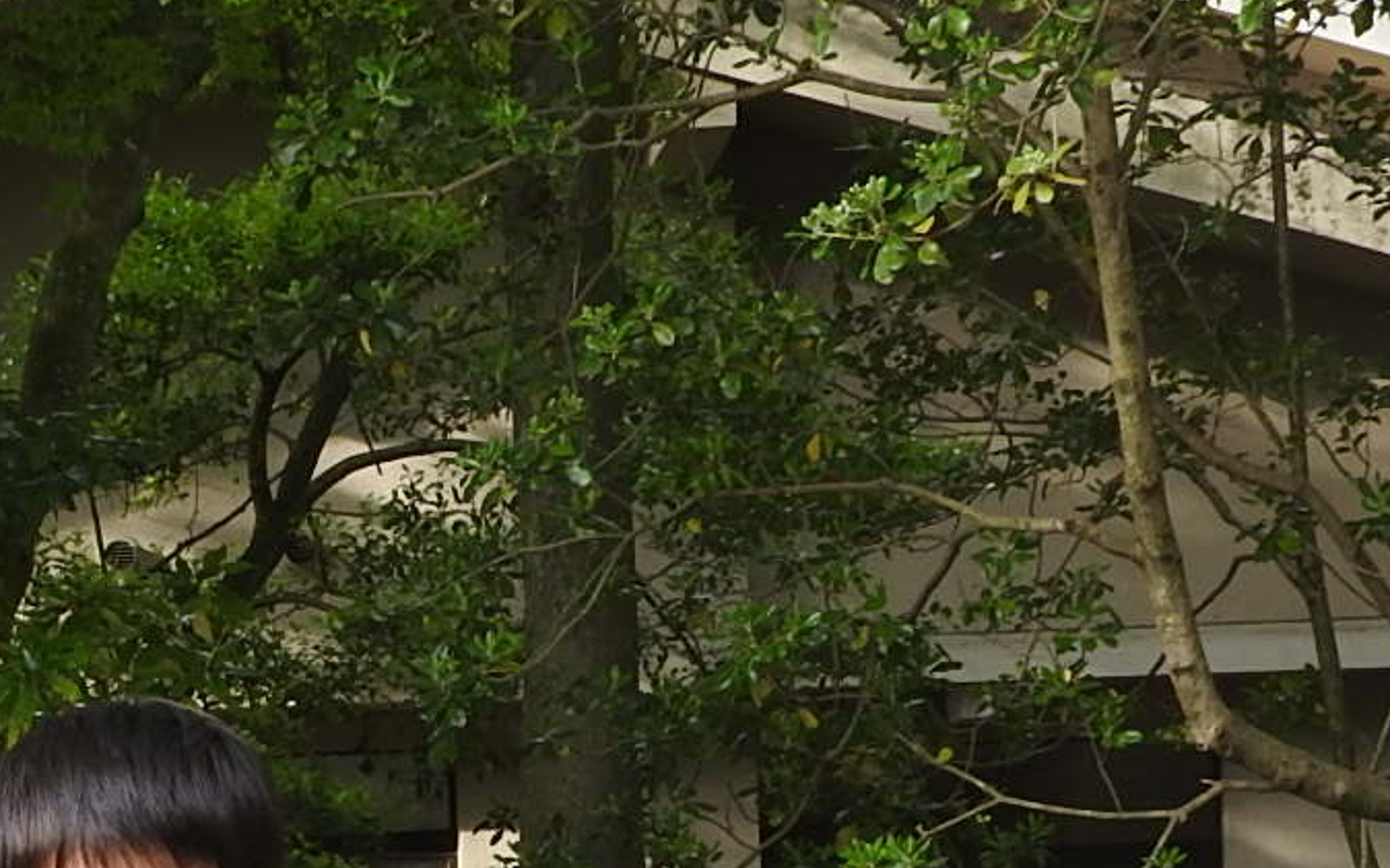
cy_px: 1429
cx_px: 223
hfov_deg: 16.5
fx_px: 4734
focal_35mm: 125
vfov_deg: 10.0
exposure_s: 1/100
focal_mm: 6.3
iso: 100
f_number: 3.8
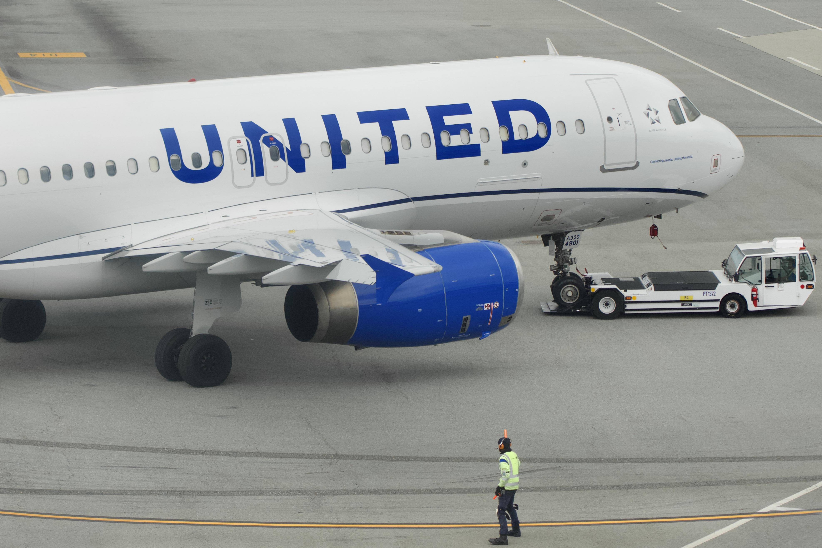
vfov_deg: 13.6
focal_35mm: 101
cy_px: 272
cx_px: 412
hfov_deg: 20.2
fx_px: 2306
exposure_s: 1/8000
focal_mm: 100
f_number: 4.5
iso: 800
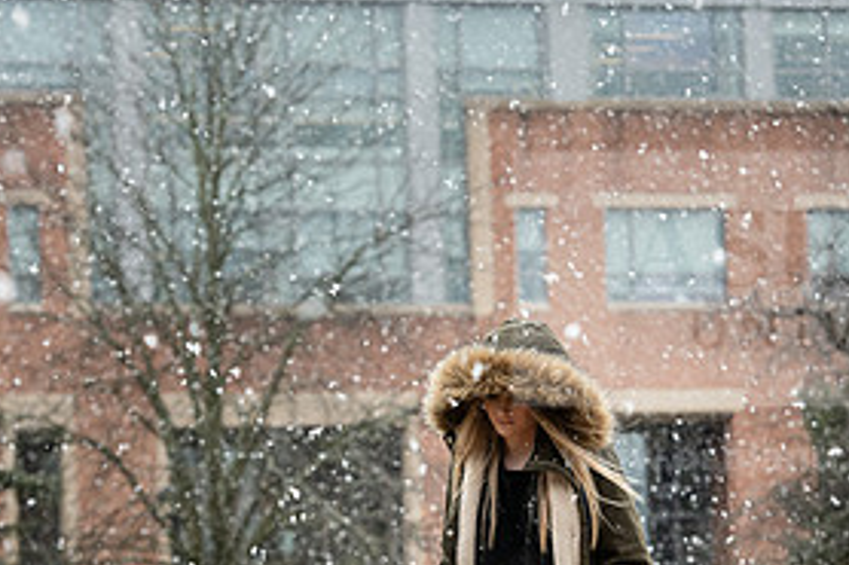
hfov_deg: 9.7
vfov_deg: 6.4
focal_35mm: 213
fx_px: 5020
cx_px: 421
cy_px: 521
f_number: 5.6
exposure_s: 1/400
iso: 640
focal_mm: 102
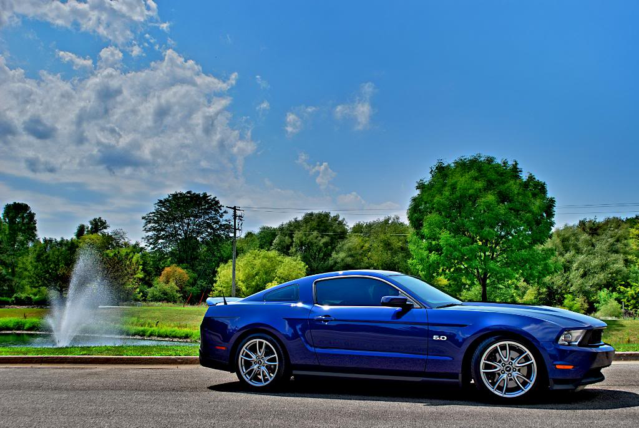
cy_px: 214
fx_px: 693
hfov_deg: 49.5
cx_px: 320
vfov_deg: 34.3
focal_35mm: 39
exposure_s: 1/60
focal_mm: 26
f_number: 9
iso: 100
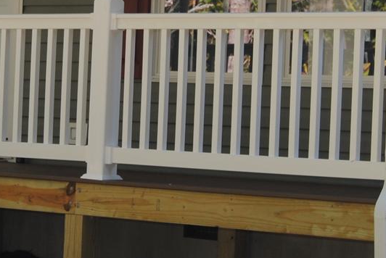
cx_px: 112
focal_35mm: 179
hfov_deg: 11.5
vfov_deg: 7.7
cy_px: 58
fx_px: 1921
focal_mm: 31
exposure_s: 1/160
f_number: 4.2
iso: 100
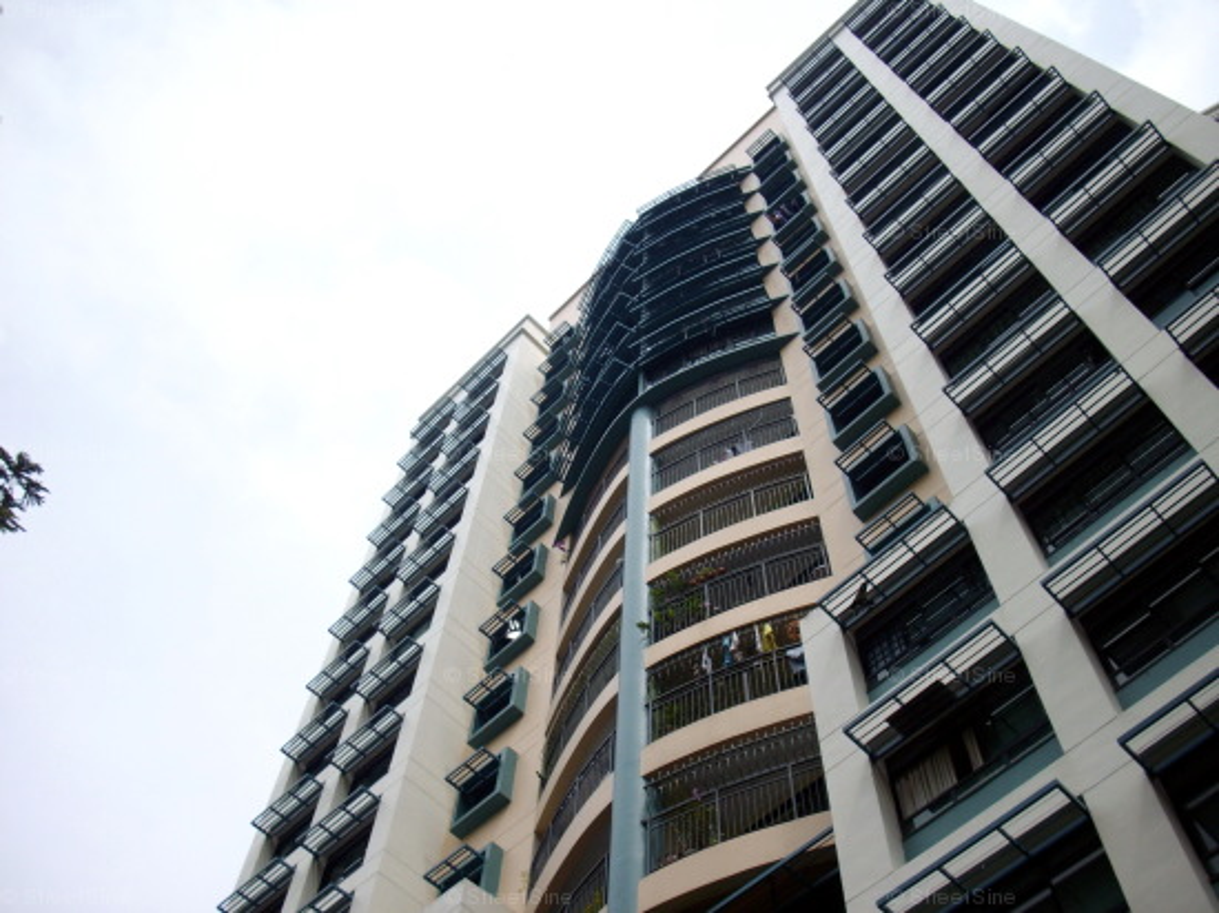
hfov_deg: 50.2
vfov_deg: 38.6
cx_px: 610
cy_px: 456
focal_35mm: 37
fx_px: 1302
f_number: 5.6
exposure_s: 1/320
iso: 80
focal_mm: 6.2
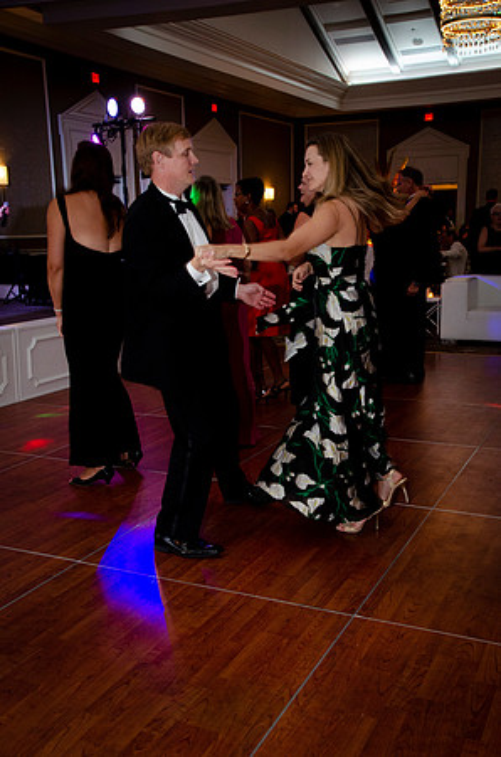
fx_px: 818
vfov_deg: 49.6
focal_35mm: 39
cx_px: 250
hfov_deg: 34.1
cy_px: 378
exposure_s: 1/40
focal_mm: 26
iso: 1250
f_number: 3.8
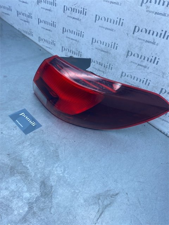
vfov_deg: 67.3
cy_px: 112
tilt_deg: -44.6
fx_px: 169
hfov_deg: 53.1
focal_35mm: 26
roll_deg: -21.6
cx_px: 84
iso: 32
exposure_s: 1/711
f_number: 1.8
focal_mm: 4.25
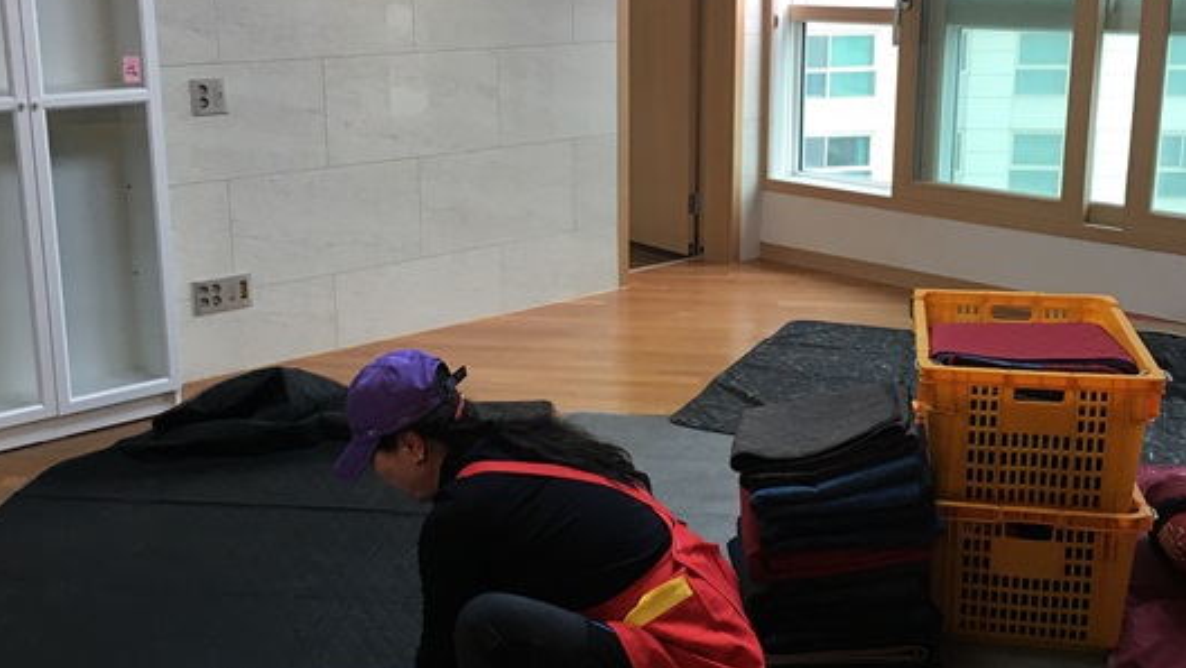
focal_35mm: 43
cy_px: 273
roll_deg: +1.6
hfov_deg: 47.3
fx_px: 1353
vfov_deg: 27.7
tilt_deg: -12.2
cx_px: 594
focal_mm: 4.15
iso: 32
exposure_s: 1/30
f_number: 2.2
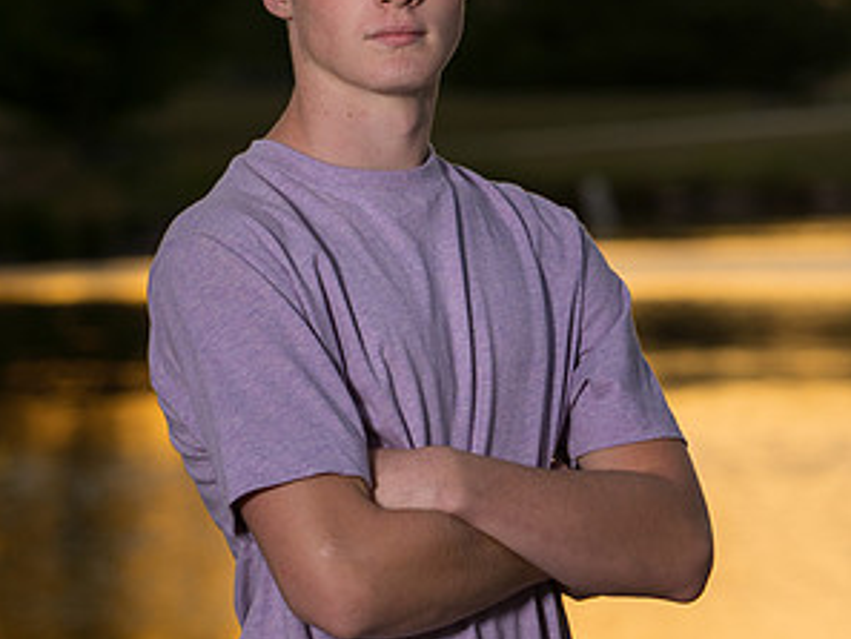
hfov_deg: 6.8
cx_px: 424
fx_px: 7157
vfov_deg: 5.1
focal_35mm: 291
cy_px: 238
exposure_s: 1/250
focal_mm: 200
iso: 100
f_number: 7.1
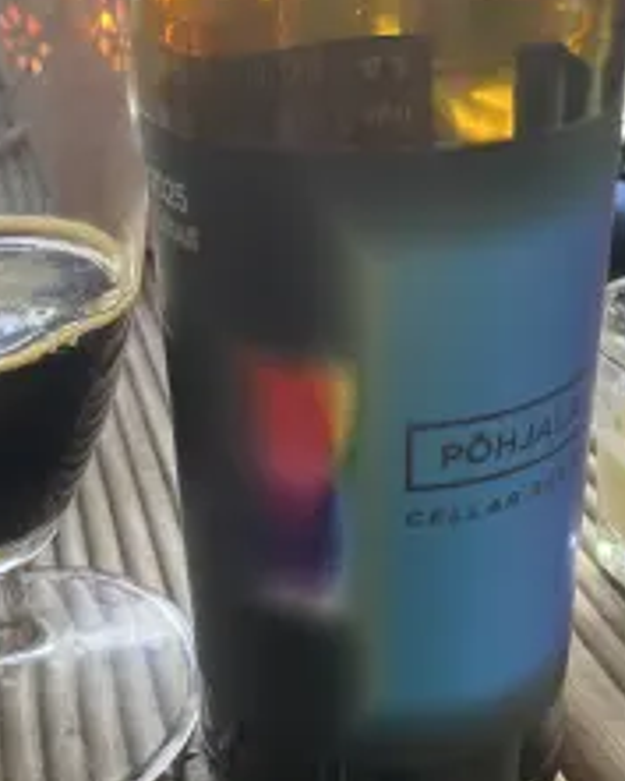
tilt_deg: -27.7
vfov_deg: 40.3
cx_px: 222
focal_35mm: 46
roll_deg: +3.4
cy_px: 382
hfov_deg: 32.6
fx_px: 1063
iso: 125
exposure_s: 1/61
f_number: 1.8
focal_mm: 4.25
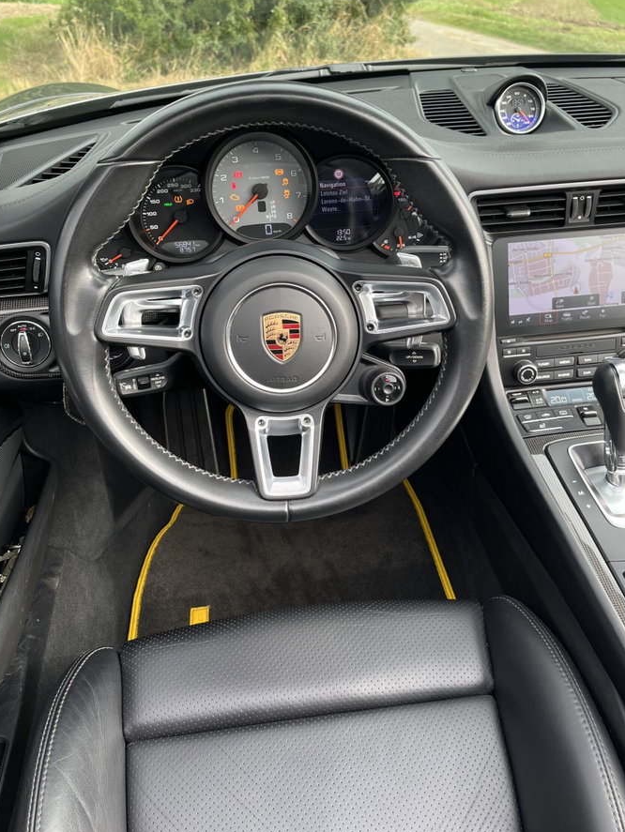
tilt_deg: -29.1
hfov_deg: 46.8
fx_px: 722
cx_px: 333
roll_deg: -2.8
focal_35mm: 30
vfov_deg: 59.8
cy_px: 379
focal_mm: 5.1
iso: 40
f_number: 1.6
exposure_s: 1/215
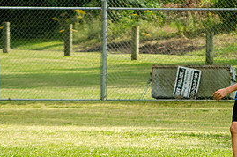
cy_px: 59
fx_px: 3731
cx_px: 175
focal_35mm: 568
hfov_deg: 3.6
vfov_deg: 2.4
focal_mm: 160
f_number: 6.3
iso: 200
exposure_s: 1/640
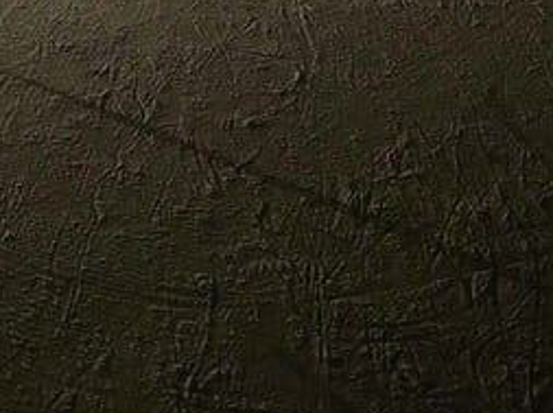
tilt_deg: -0.7
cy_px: -310
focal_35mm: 95
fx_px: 1515
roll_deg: +0.2
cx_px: -61
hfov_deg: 19.7
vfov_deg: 13.9
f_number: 1.78
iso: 1600
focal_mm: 6.76
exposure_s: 1/24
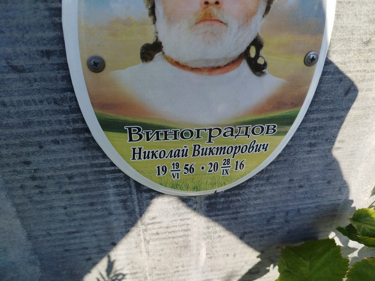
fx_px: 260
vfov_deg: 56.8
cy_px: 140
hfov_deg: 71.6
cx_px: 188
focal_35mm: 24
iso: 50
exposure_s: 1/563
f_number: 1.7
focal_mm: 5.31
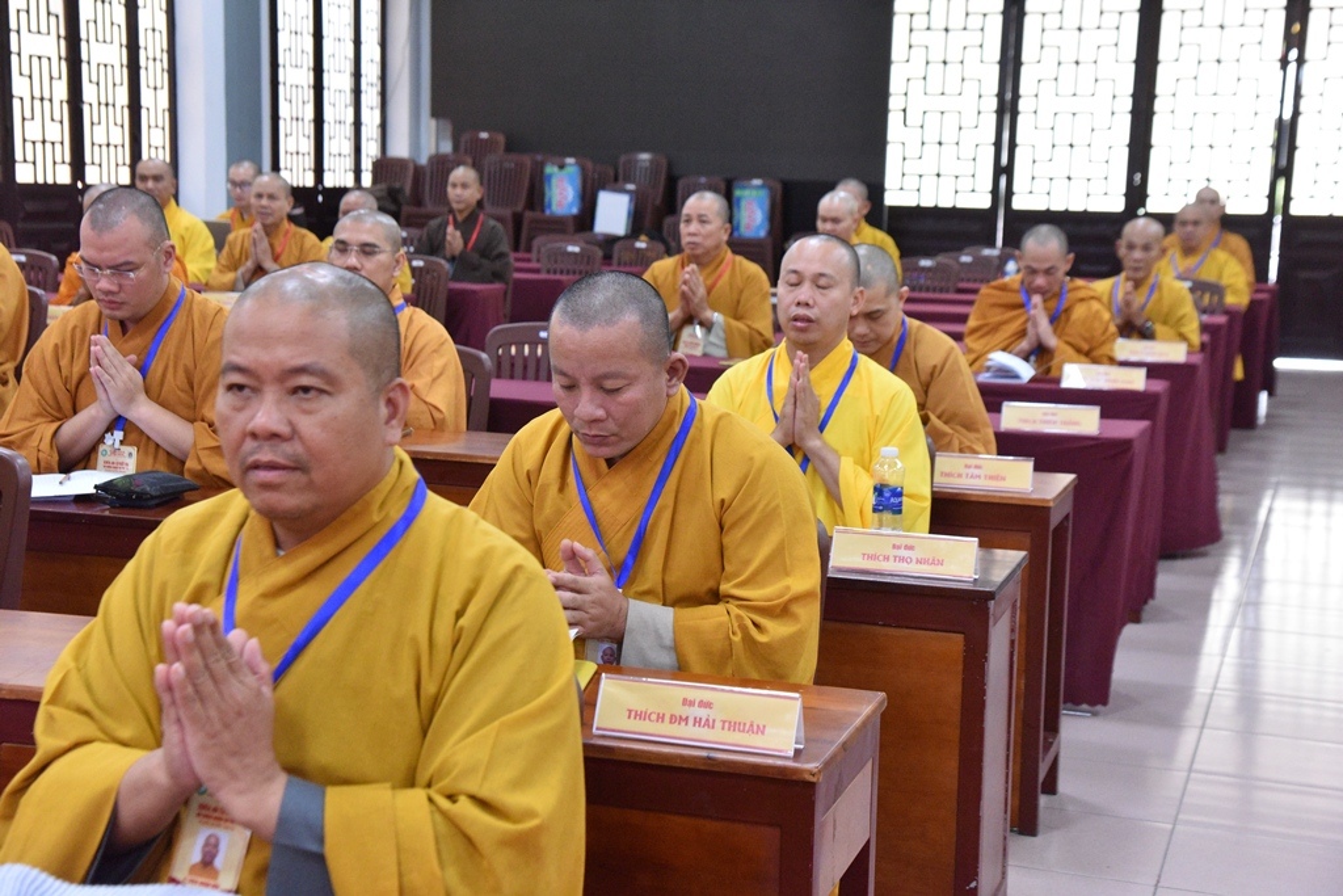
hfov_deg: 34.5
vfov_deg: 23.4
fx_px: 2164
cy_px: 448
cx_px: 672
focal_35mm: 58
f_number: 4.5
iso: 6400
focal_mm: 58
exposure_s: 1/100
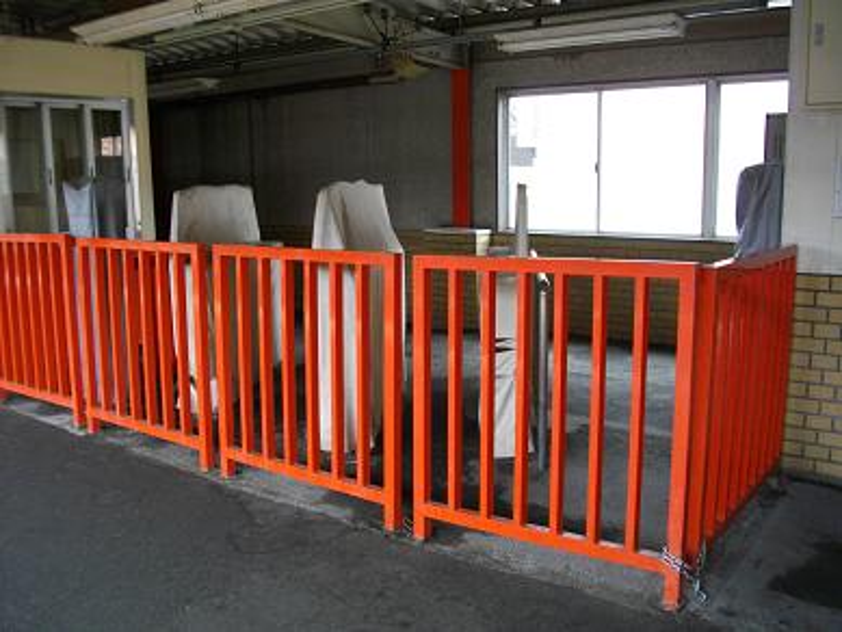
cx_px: 421
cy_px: 316
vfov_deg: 44.2
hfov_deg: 56.8
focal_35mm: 32
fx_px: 779
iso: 200
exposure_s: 1/80
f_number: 2.9
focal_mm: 5.7
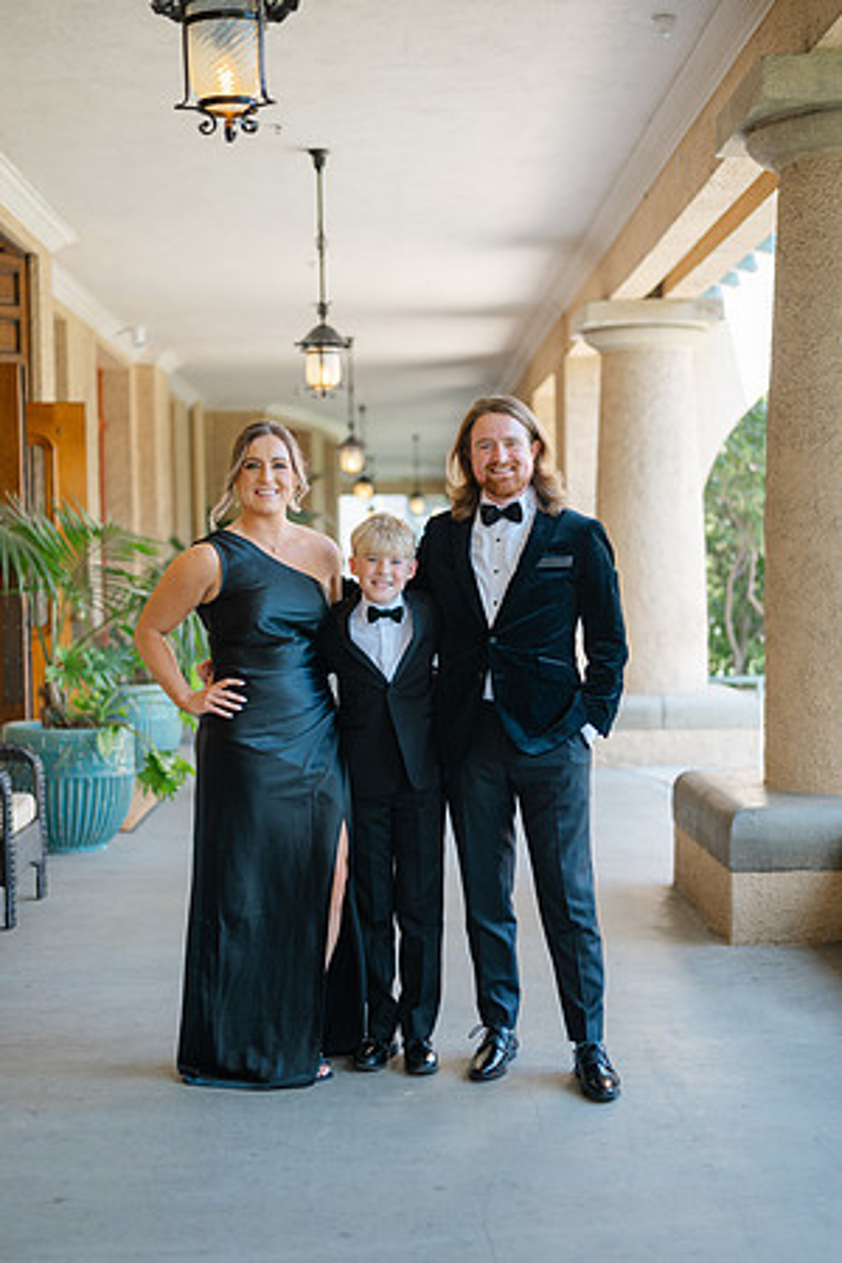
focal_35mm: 50
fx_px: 1754
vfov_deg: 39.6
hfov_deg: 27.0
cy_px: 632
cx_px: 421
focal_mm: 50
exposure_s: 1/160
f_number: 1.8
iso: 64
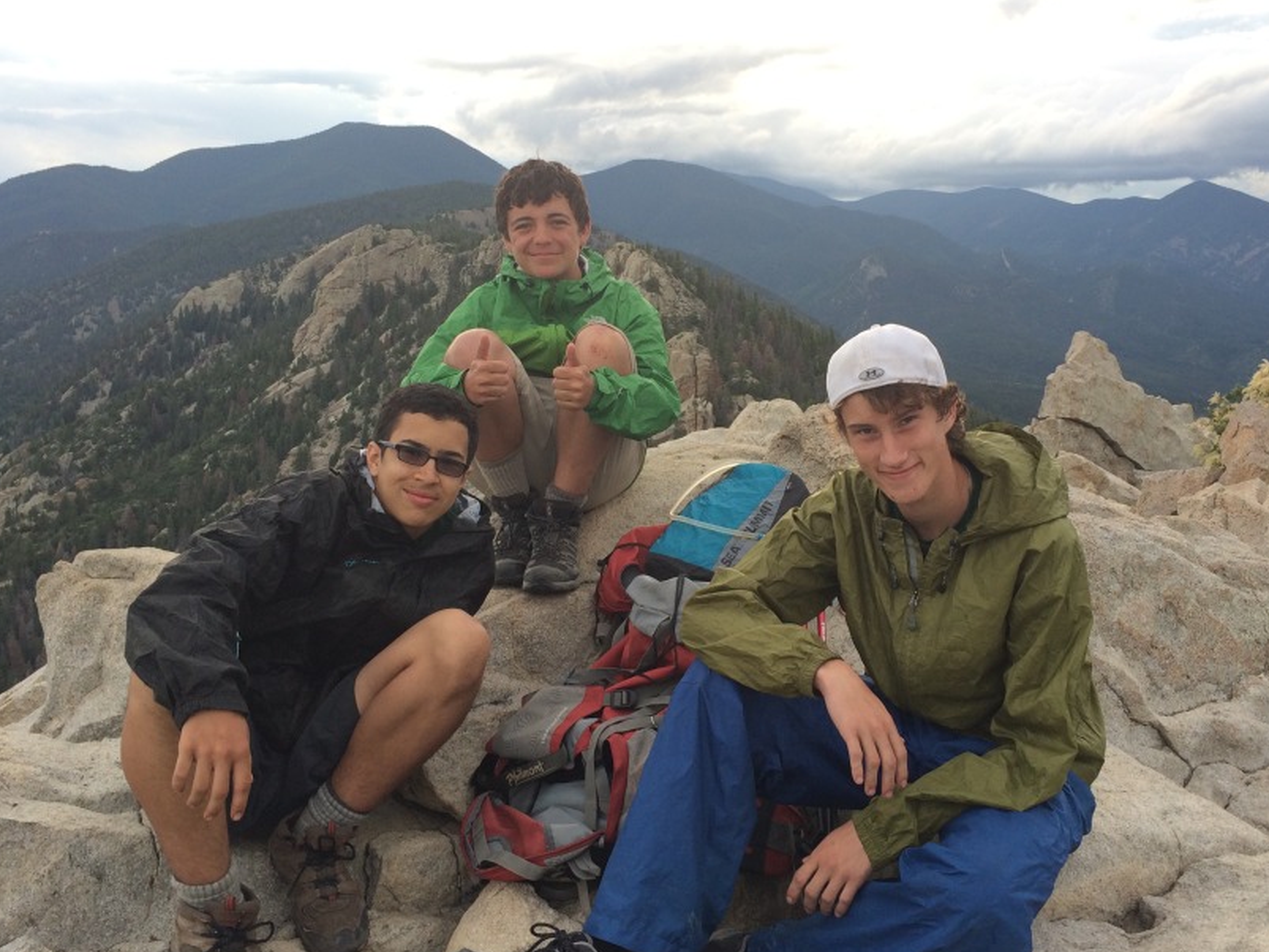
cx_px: 708
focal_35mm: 37
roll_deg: +0.7
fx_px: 1356
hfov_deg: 50.0
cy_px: 438
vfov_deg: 38.6
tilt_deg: -10.0
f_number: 2.2
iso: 32
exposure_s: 1/172
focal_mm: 4.15
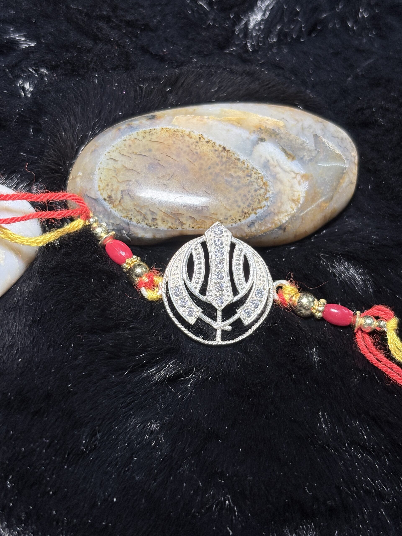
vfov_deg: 36.8
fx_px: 805
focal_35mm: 52
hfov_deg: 28.0
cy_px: 268
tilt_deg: -61.4
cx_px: 201
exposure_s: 1/50
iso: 32
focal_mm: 5.96
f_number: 1.6
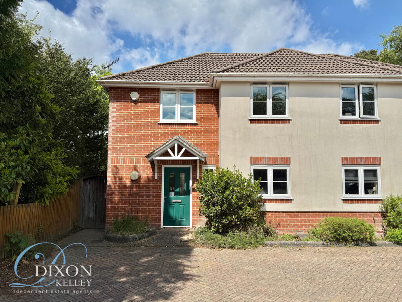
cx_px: 201
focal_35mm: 24
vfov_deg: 56.8
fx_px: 279
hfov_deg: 71.6
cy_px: 151
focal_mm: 6.76
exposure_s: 1/7353
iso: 80
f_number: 1.78
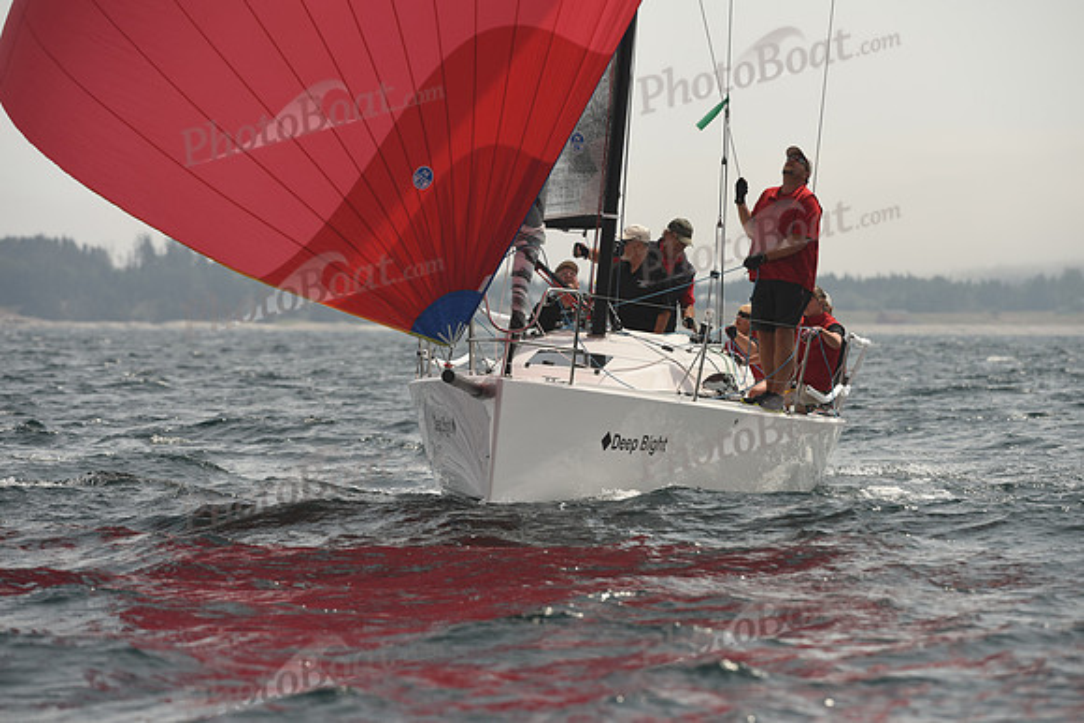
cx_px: 542
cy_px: 362
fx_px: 9939
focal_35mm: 330
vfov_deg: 4.2
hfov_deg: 6.2
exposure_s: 1/1000
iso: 250
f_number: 7.1
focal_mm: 330
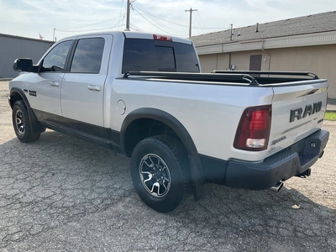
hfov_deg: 61.7
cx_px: 168
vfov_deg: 48.2
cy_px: 126
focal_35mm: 29
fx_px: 281
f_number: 1.8
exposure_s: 1/978
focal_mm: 3
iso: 25
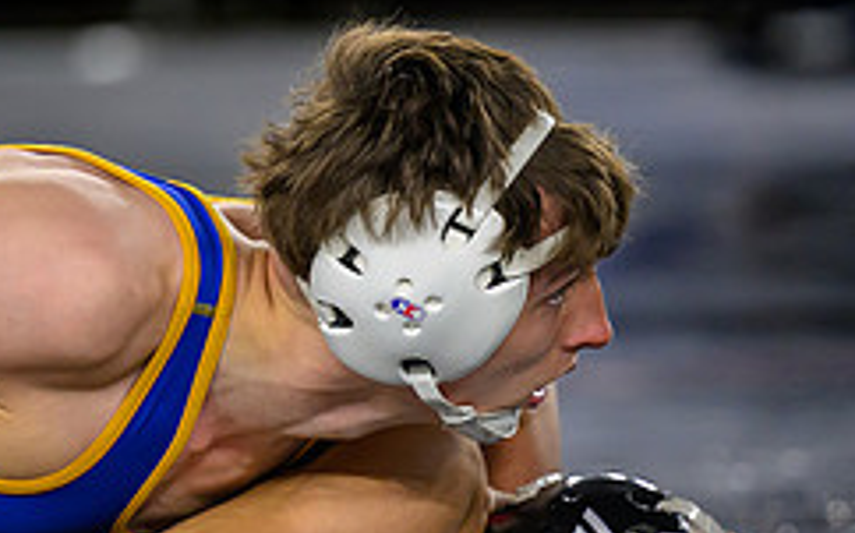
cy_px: 479
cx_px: 339
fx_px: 13951
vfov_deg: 2.2
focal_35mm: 599
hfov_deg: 3.5
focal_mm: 180
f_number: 2.8
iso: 1000
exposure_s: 1/800
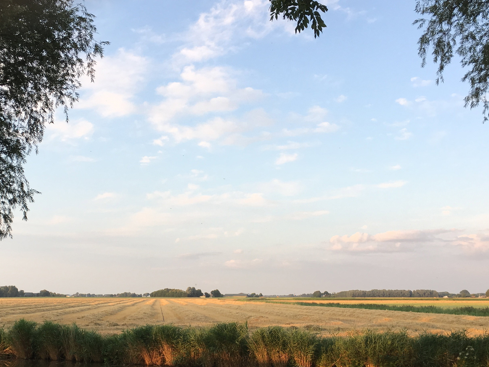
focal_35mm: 48
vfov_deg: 30.0
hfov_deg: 39.5
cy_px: 256
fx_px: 678
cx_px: 200
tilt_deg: +3.4
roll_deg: +0.7
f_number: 2.2
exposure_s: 1/184
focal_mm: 4.15
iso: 25
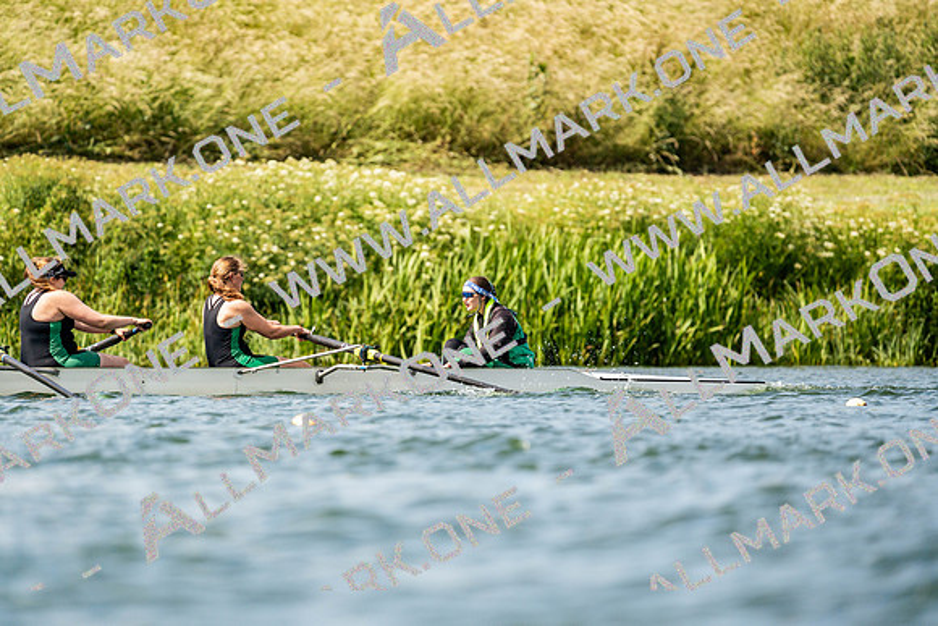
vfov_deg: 2.3
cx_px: 469
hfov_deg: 3.4
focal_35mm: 600
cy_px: 313
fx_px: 15636
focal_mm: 600
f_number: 6.3
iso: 320
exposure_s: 1/2000
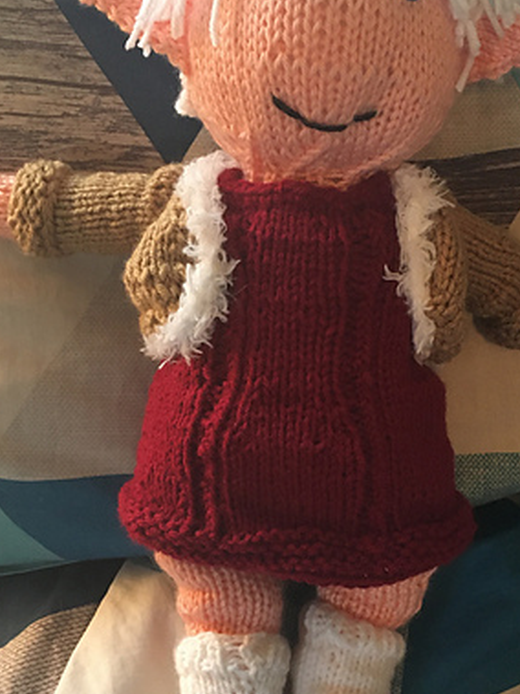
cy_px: 385
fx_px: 982
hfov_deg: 29.6
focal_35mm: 49
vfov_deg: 38.9
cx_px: 297
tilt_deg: -45.8
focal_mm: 4.15
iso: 200
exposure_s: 1/30
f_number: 2.2
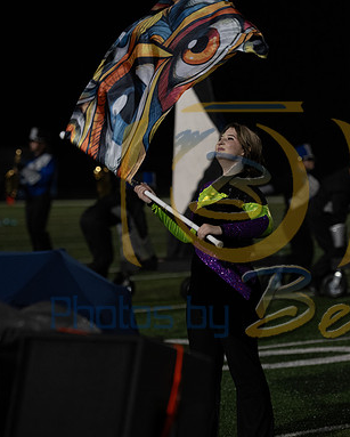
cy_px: 220
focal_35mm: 206
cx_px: 217
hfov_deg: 7.5
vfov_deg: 9.4
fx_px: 2664
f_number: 3.5
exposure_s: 1/1000
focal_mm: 145
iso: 2000
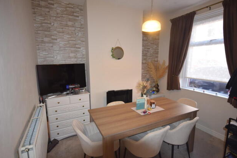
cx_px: 123
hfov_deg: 86.9
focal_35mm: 19
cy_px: 81
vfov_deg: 64.5
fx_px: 125
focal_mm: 12
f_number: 5.6
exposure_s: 1/125
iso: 800
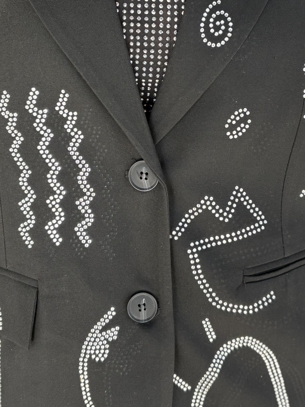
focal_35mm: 62
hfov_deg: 23.7
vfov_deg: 31.0
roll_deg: +0.9
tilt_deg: -16.4
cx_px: 154
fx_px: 728
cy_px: 144
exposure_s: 1/122
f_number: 1.6
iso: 100
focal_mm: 5.96
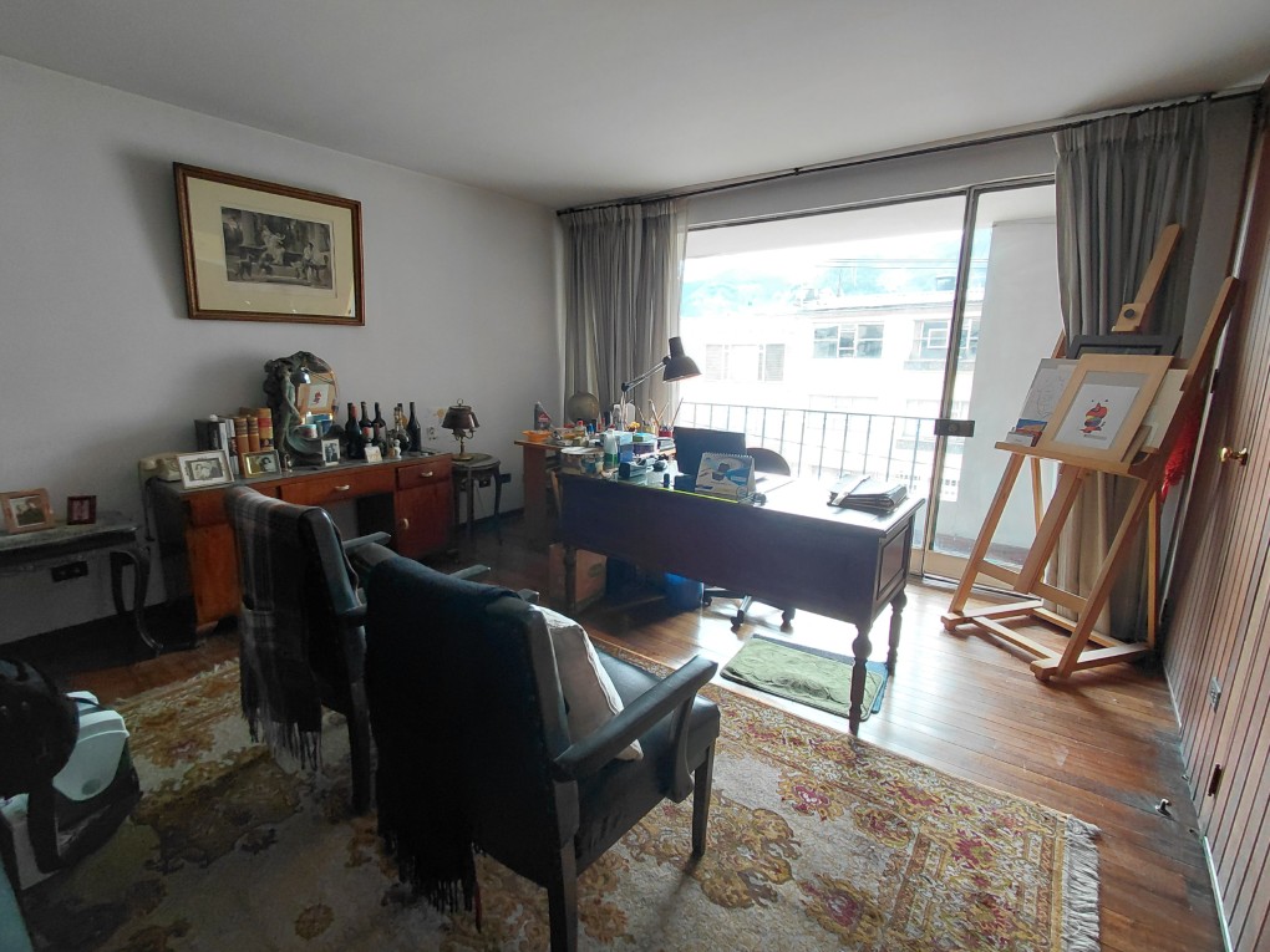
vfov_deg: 78.1
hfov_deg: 94.5
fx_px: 587
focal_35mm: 16
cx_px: 635
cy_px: 476
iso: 100
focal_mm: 1.64
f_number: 2.2
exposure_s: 1/60
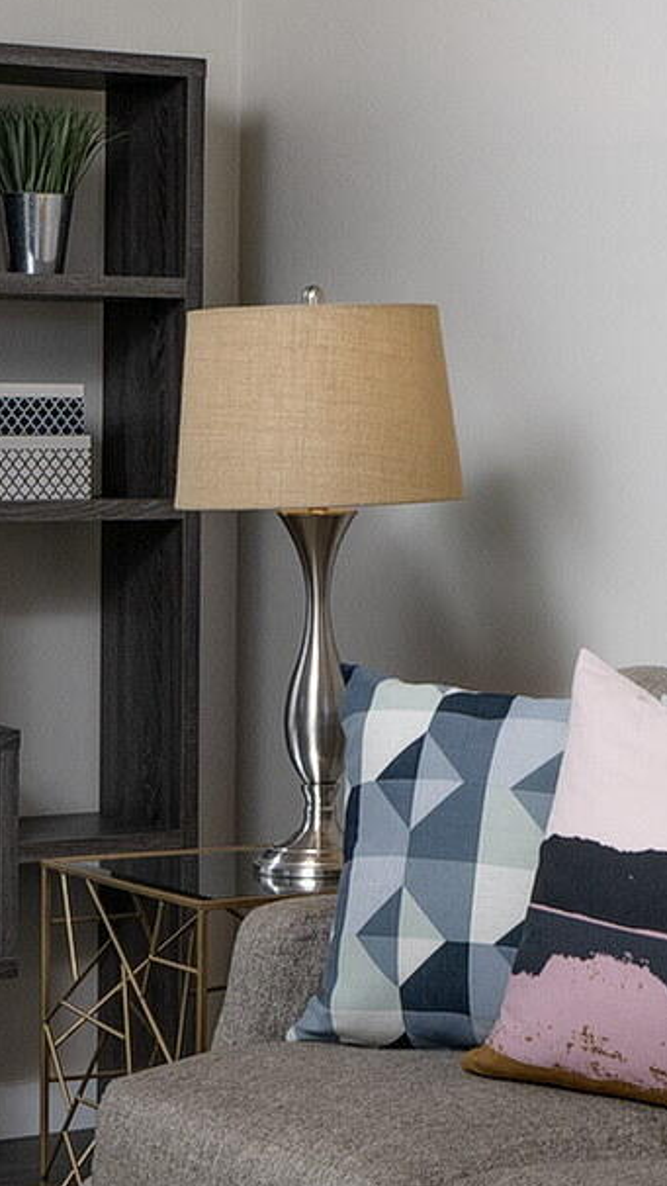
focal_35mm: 92
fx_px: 2892
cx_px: 696
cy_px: 450
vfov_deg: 23.1
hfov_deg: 13.0
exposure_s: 1/125
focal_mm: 19
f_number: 7.1
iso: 200
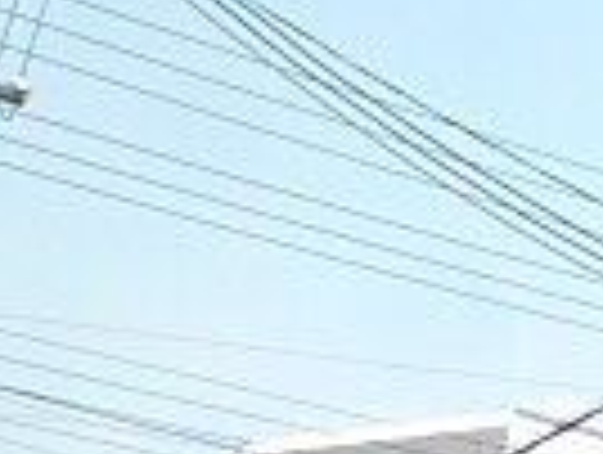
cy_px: 467
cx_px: 1436
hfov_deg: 12.8
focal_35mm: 119
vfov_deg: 12.3
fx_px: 2077
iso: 100
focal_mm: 4.5
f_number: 4
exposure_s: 1/400
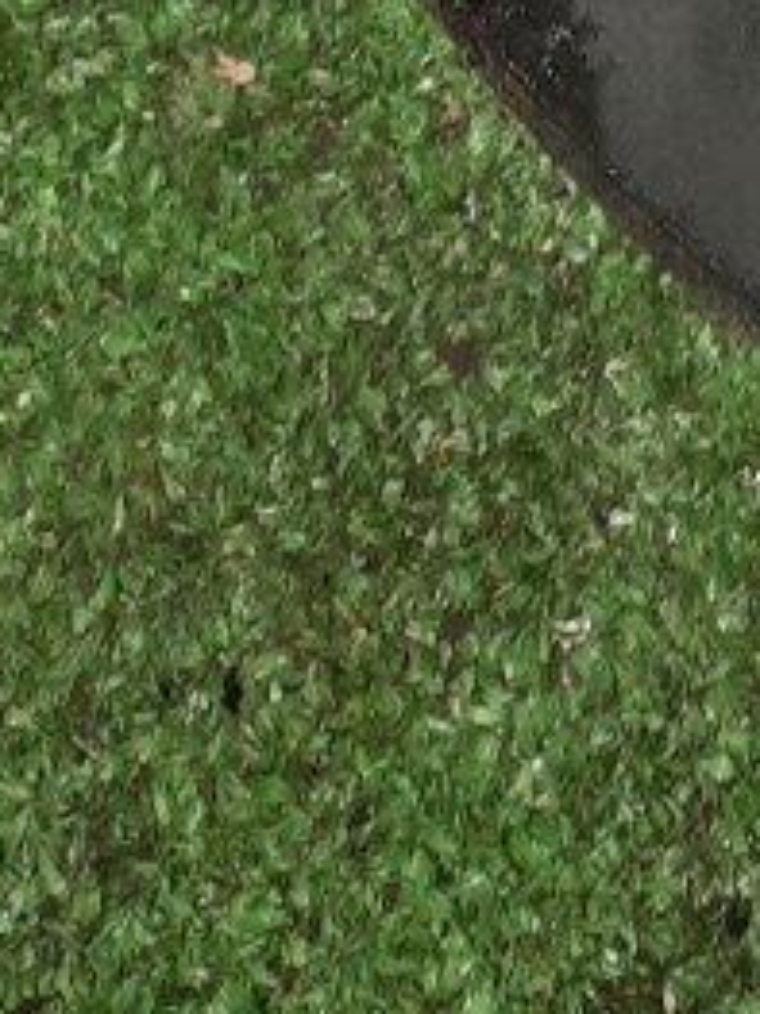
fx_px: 4014
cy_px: -1423
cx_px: 1732
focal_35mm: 137
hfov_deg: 9.7
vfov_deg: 11.7
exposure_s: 1/33
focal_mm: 4.6
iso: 380
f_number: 2
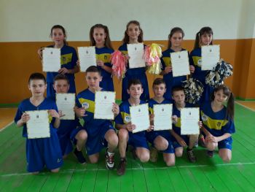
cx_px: 128
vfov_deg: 51.4
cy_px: 96
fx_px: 199
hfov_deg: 65.3
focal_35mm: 27
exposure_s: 1/33
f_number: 1.9
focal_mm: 3.6
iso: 160
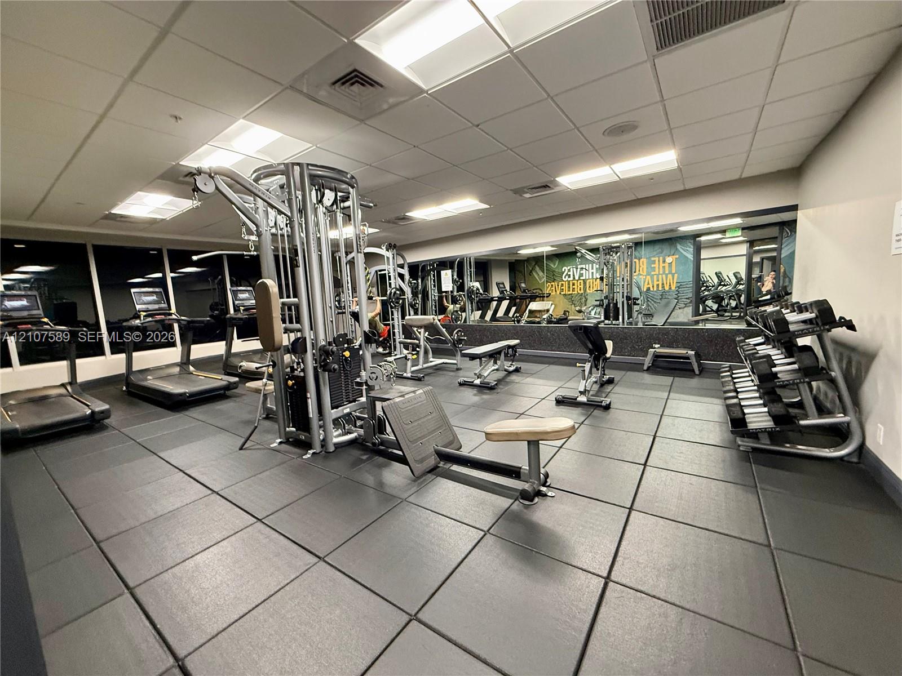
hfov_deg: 102.1
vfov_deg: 85.7
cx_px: 451
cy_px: 338
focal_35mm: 14
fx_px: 365
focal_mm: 2.22
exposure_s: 1/60
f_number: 2.2
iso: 500
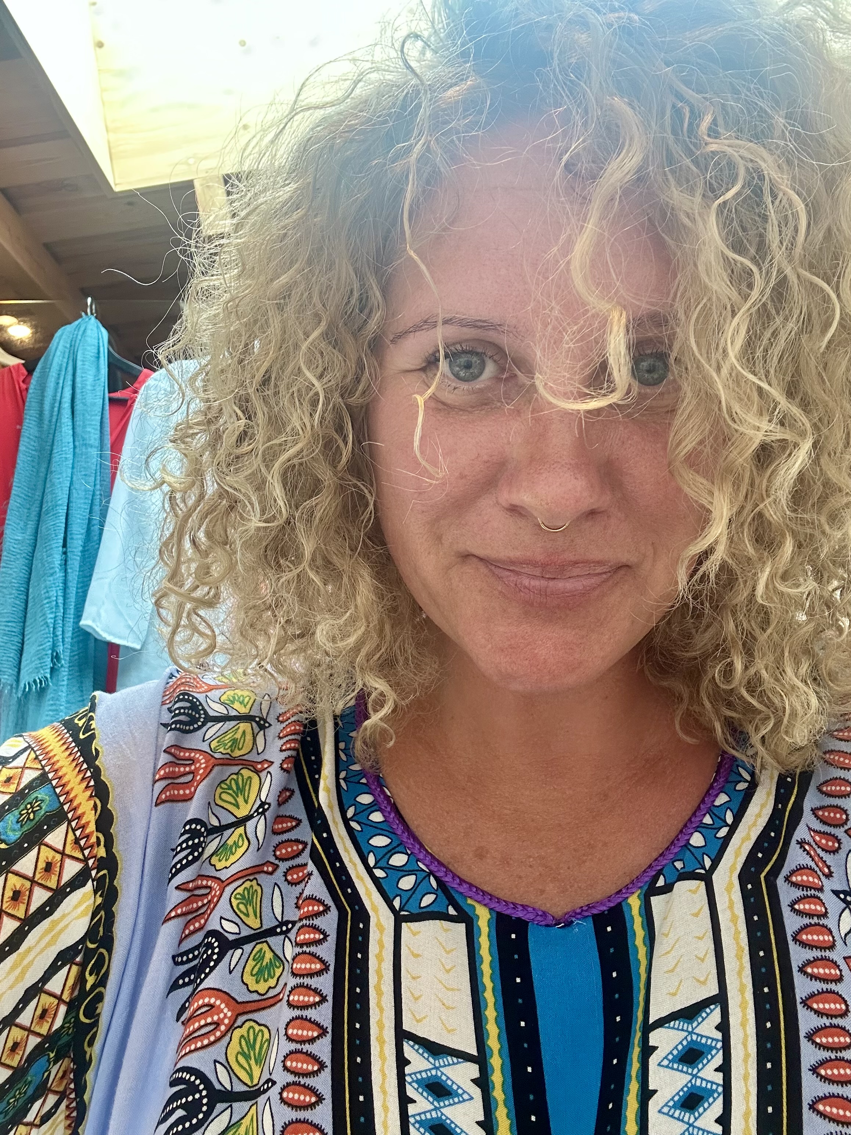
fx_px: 983
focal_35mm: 30
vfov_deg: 60.0
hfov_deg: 46.8
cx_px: 426
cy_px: 568
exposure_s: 1/59
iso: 100
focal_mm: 2.69
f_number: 1.9
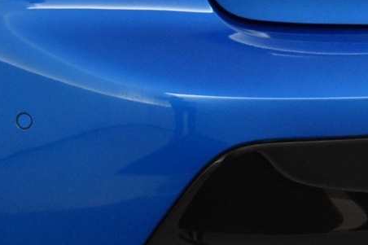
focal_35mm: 172
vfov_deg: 7.9
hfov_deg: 11.8
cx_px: 356
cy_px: 20
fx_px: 1757
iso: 3200
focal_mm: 32
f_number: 6.3
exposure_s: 1/160
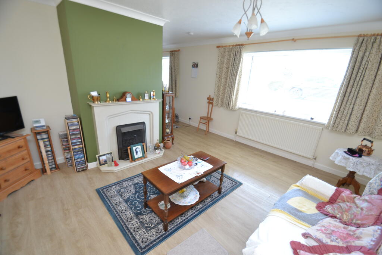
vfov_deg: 77.3
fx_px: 159
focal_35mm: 15
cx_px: 191
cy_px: 128
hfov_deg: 100.4
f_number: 4
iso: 400
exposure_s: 1/80
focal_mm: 10
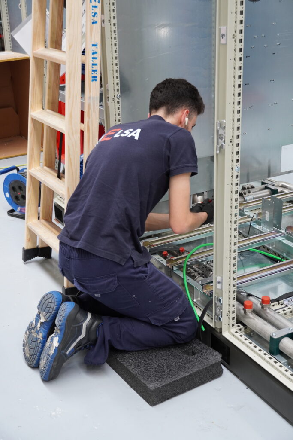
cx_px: 146
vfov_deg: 40.0
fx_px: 604
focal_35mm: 50
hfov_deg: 27.3
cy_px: 220
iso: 800
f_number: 4.5
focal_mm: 33
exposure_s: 1/160
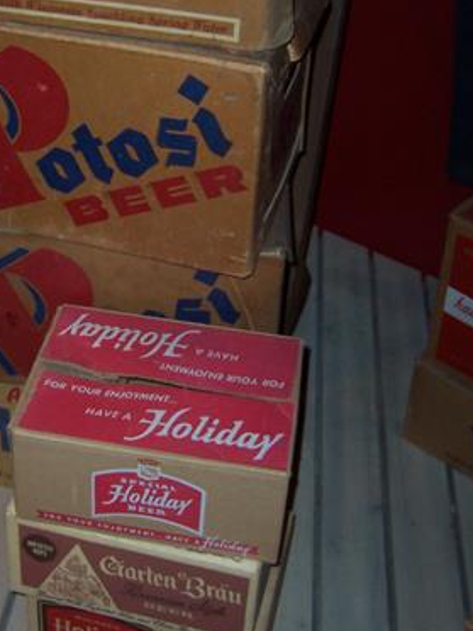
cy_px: 207
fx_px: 1057
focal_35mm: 58
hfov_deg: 24.9
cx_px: 112
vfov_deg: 32.9
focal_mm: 5.6
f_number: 2.8
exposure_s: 1/60
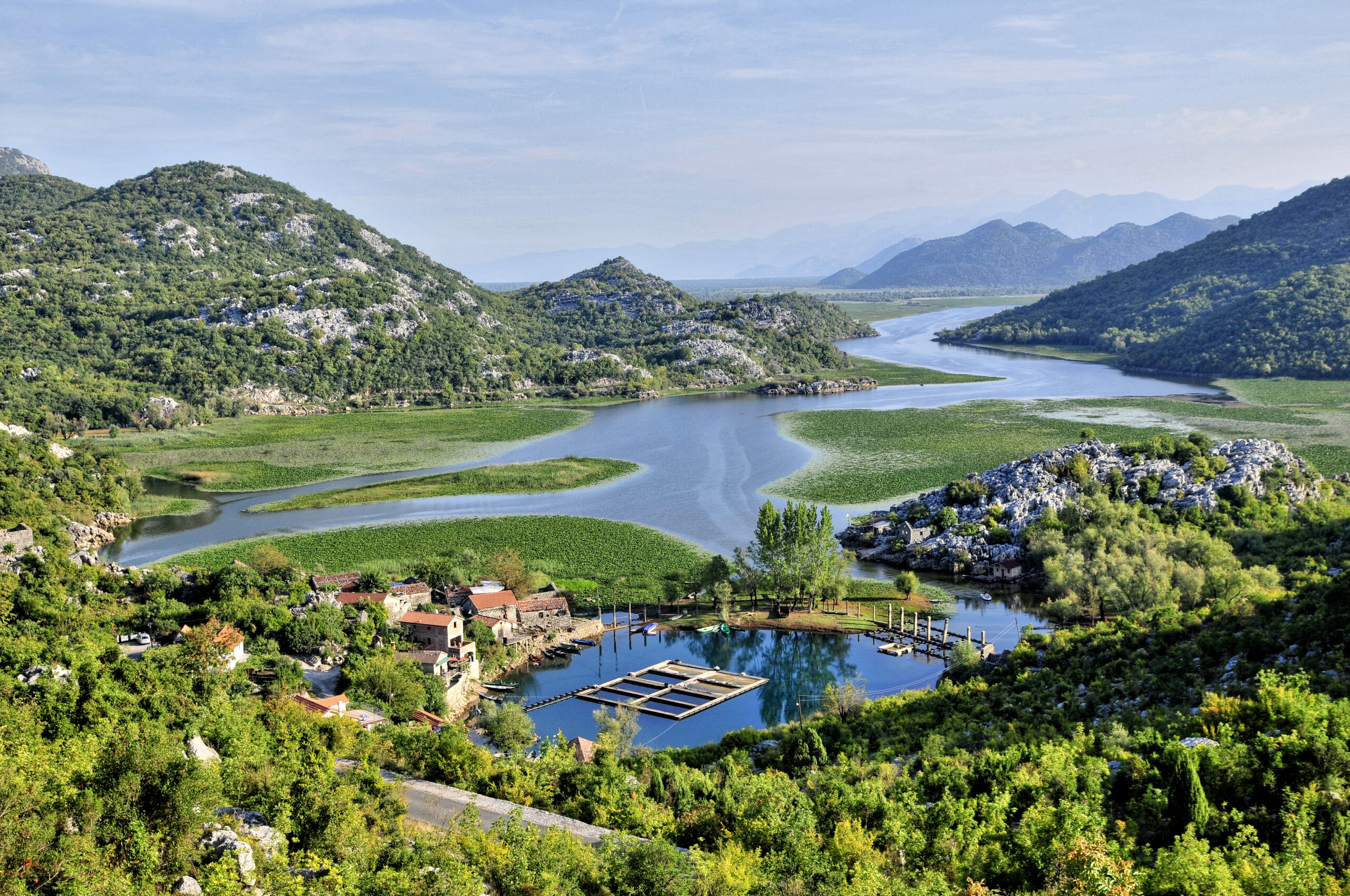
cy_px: 448
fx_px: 1461
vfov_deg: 34.1
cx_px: 675
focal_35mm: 39
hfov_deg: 49.6
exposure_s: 1/320
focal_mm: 26
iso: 200
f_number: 7.1
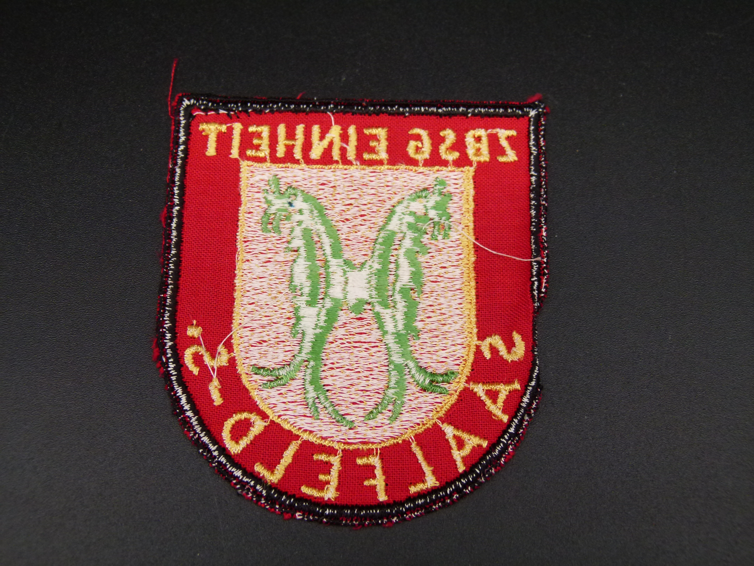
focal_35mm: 46
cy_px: 283
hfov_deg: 41.2
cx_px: 377
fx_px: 1002
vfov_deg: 31.5
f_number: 3.2
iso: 200
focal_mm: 8.3
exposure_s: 1/160
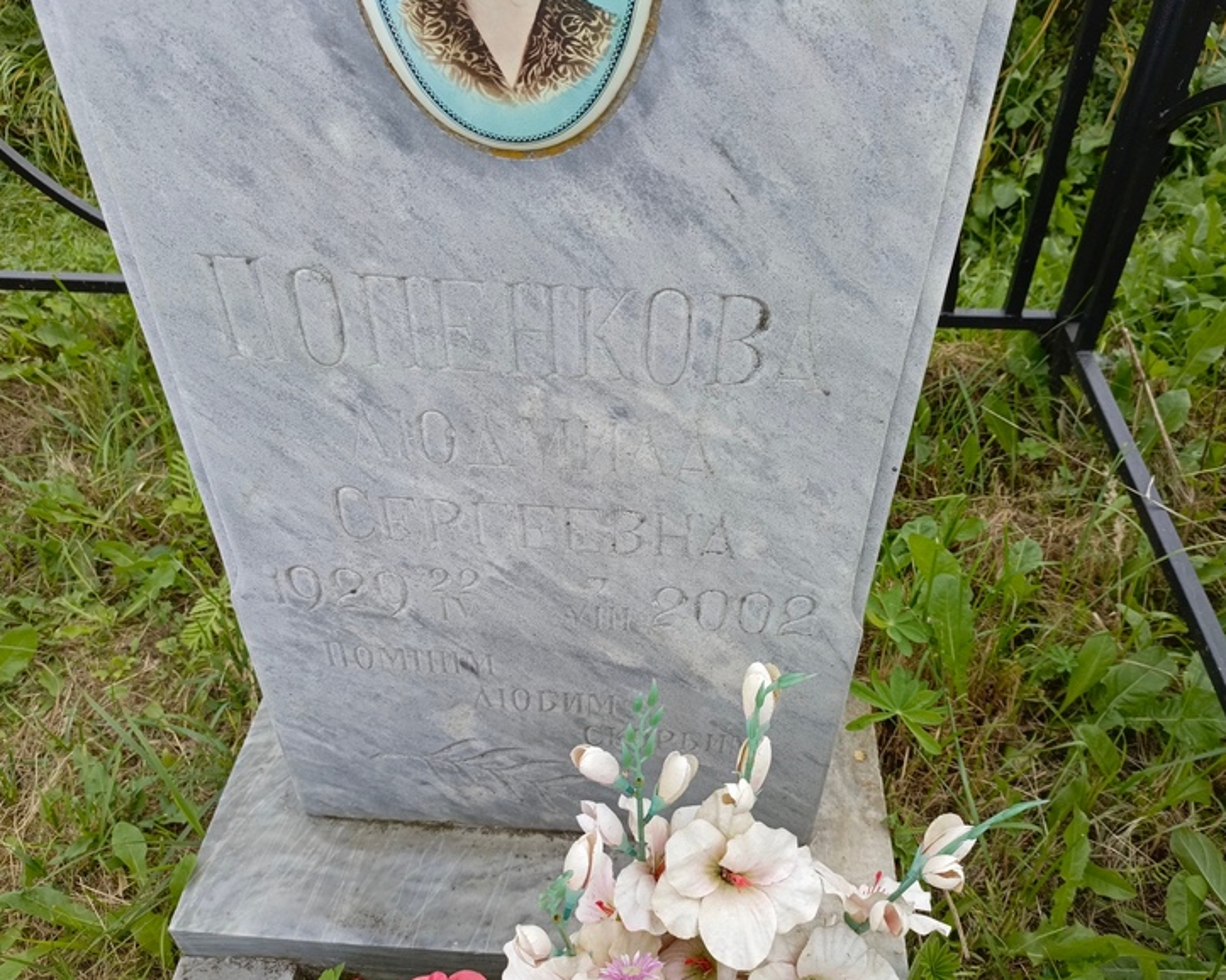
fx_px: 979
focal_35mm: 27
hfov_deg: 64.0
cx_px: 644
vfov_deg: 53.2
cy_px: 497
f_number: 1.69
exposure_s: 1/327
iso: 110
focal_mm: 4.76
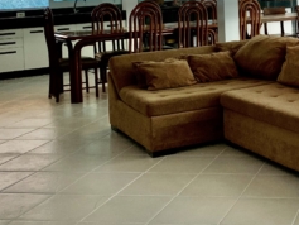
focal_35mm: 64
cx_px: 320
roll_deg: +1.5
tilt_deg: -2.0
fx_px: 553
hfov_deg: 27.9
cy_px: -3
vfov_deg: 22.1
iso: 25
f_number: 1.8
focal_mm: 4.25
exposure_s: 1/692
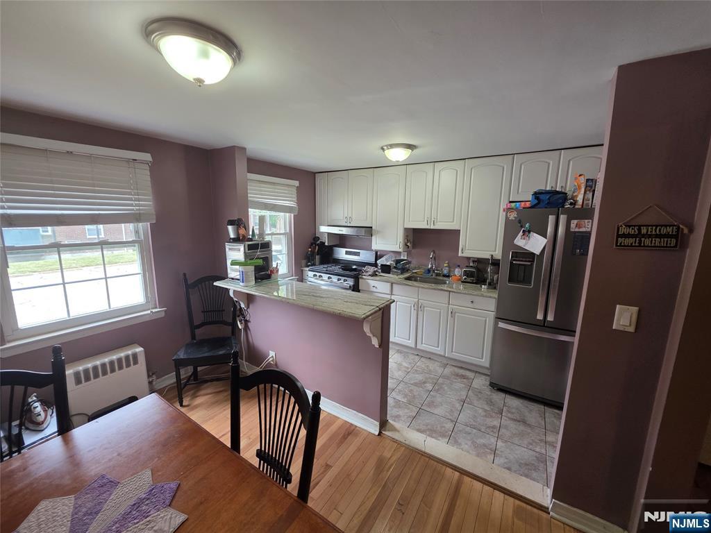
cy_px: 266
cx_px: 356
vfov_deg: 89.9
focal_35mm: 13
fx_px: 267
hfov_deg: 106.2
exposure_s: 1/120
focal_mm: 2.2
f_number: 1.9
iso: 125
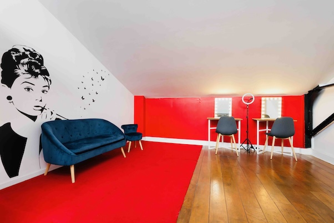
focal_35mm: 16
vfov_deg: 73.8
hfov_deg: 96.7
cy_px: 112
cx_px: 167
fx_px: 149
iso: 400
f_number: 11
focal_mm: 16
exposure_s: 1/3
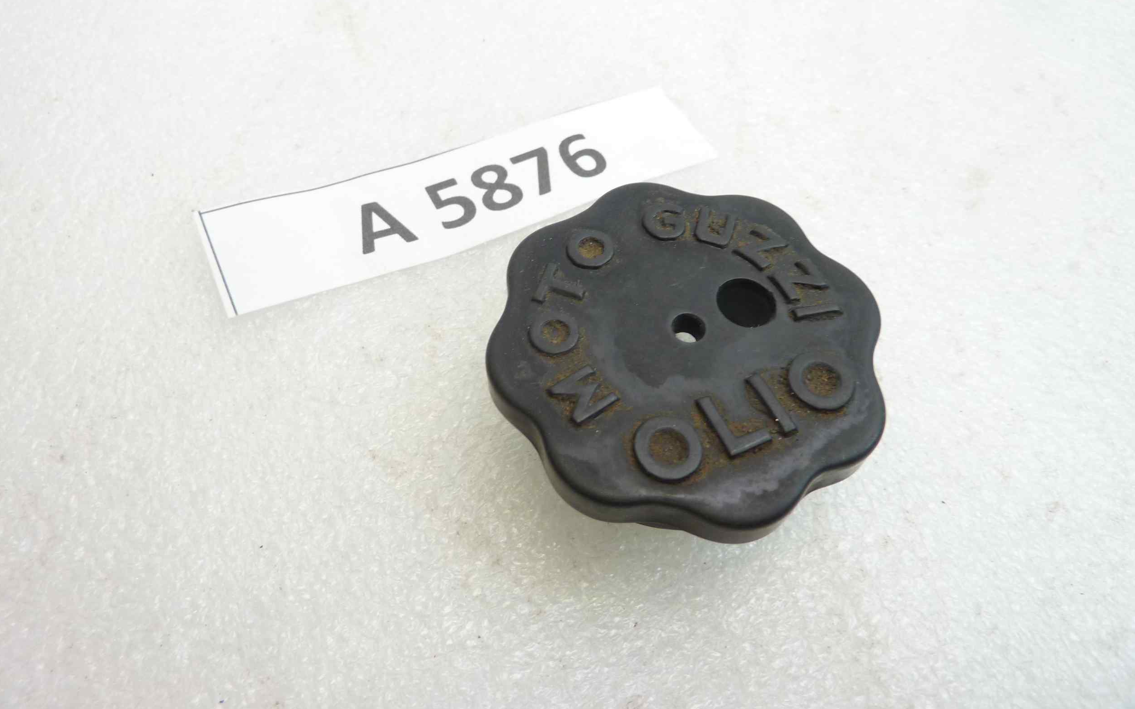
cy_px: 284
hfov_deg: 68.4
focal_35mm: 27
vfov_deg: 45.8
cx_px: 568
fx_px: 835
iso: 80
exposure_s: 1/15
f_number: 3.3
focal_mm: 4.1
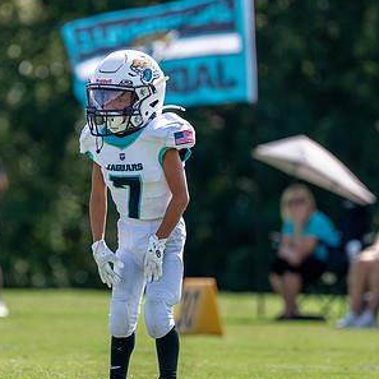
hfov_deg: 2.6
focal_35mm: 668
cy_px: 183
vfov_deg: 2.6
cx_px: 97
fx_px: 8275
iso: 200
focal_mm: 200
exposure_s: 1/2500
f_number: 2.8
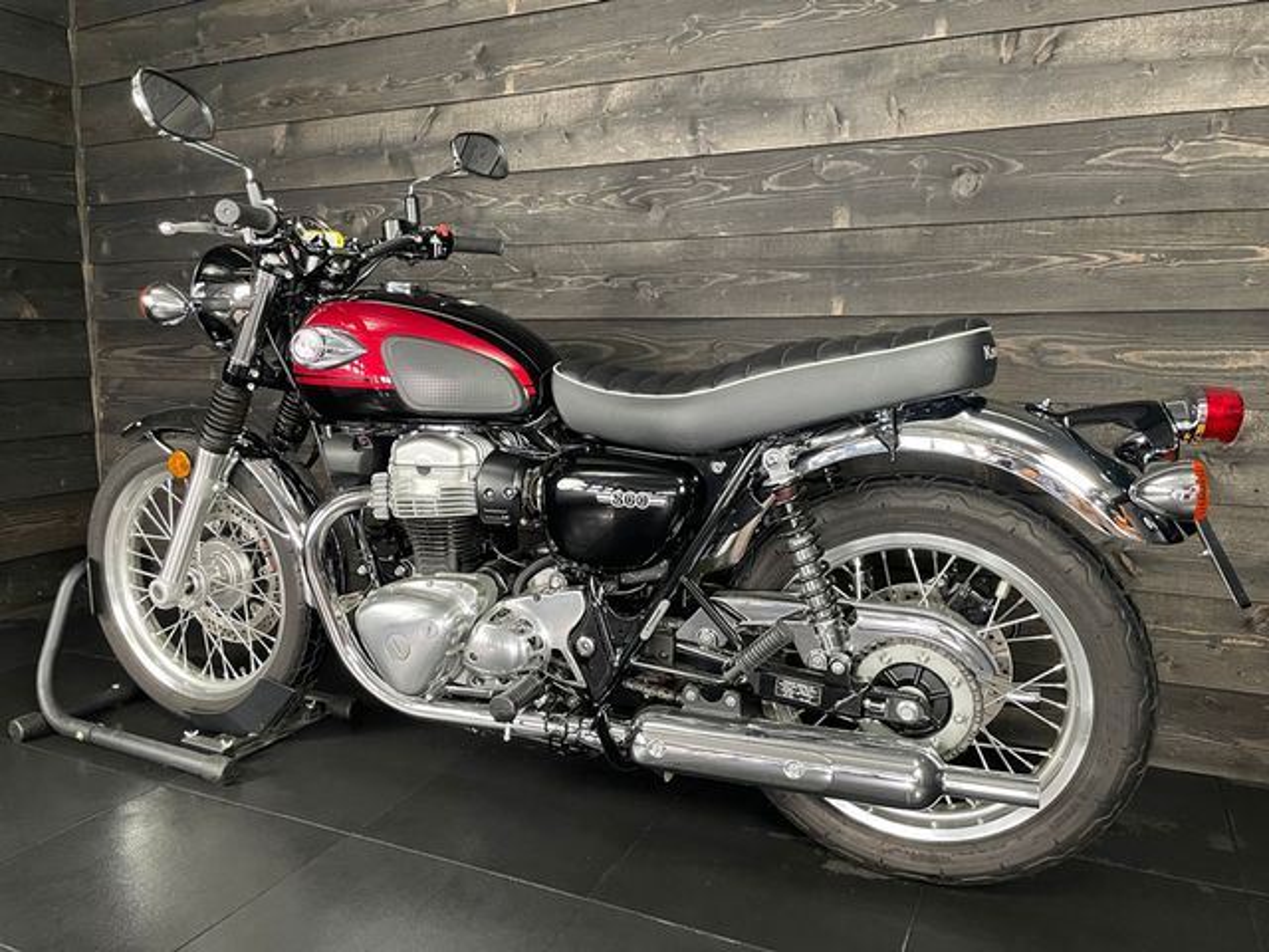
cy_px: 476
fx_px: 953
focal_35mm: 26
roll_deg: +1.4
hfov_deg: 67.3
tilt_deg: -9.0
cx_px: 634
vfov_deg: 53.1
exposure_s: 1/50
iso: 320
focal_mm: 4.2
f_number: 1.6
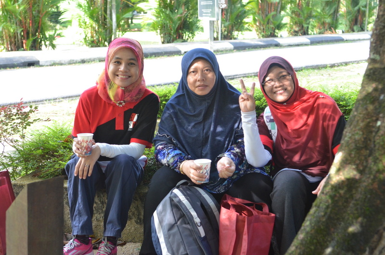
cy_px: 128
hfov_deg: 33.5
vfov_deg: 22.5
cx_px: 192
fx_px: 640
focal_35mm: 60
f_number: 4.5
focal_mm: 40
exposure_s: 1/125
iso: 1000
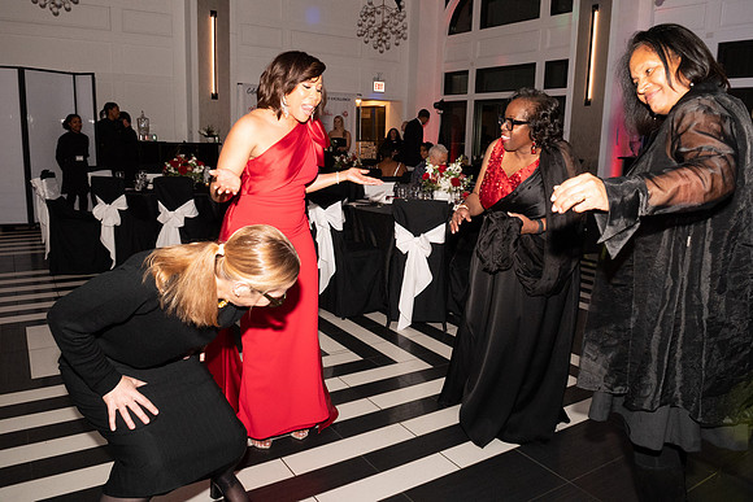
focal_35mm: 27
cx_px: 376
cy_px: 251
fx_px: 565
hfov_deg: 67.4
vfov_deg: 48.0
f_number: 6.3
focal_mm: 18
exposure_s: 1/125
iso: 2500
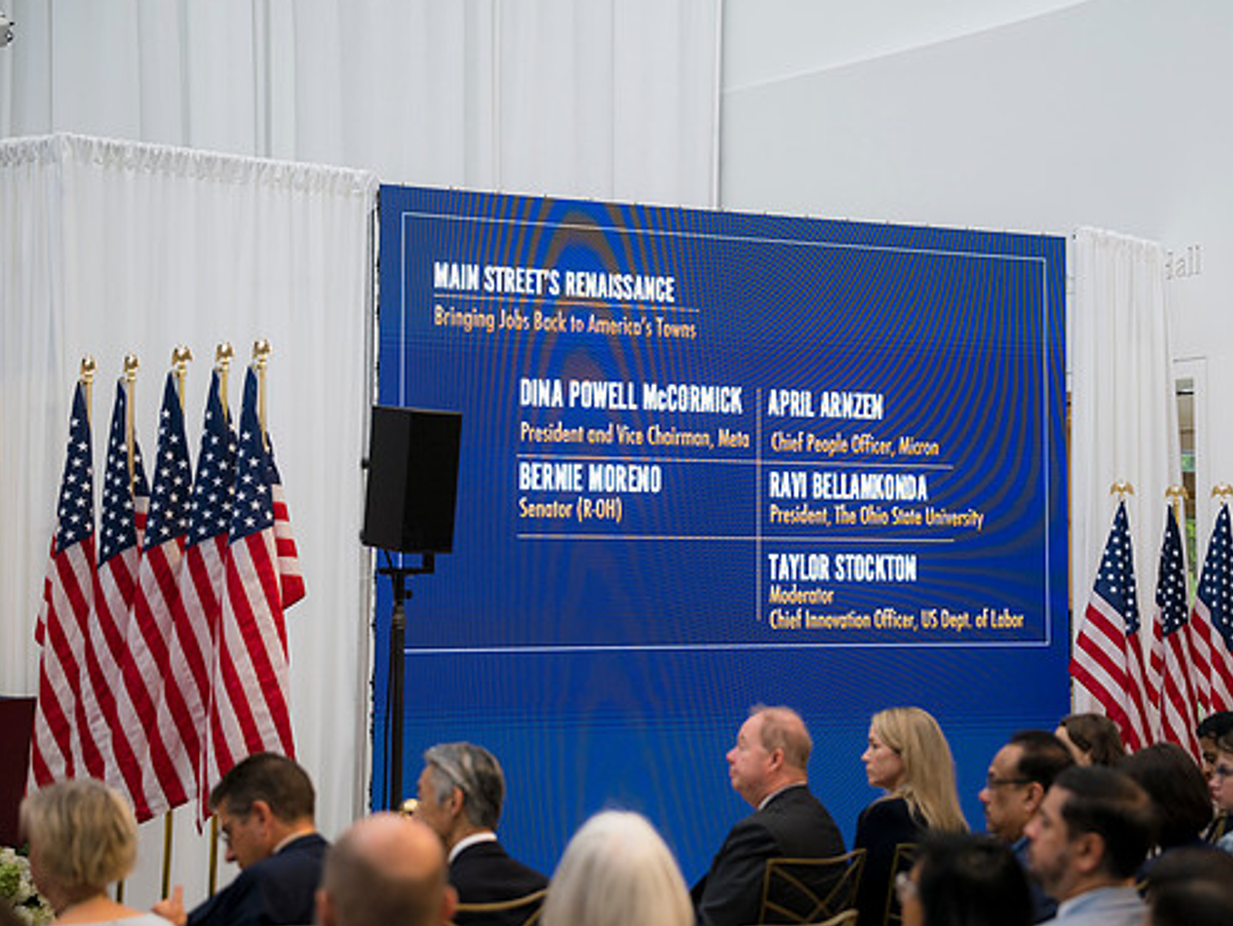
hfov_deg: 27.7
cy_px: 446
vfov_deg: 21.0
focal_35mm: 70
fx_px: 2495
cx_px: 711
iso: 320
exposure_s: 1/200
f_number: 2.8
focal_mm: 62
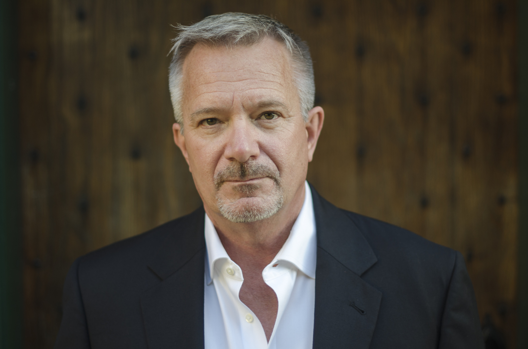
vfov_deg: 18.1
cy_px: 174
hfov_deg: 27.0
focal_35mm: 75
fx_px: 1098
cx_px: 264
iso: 100
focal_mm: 50
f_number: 1.4
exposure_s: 1/250
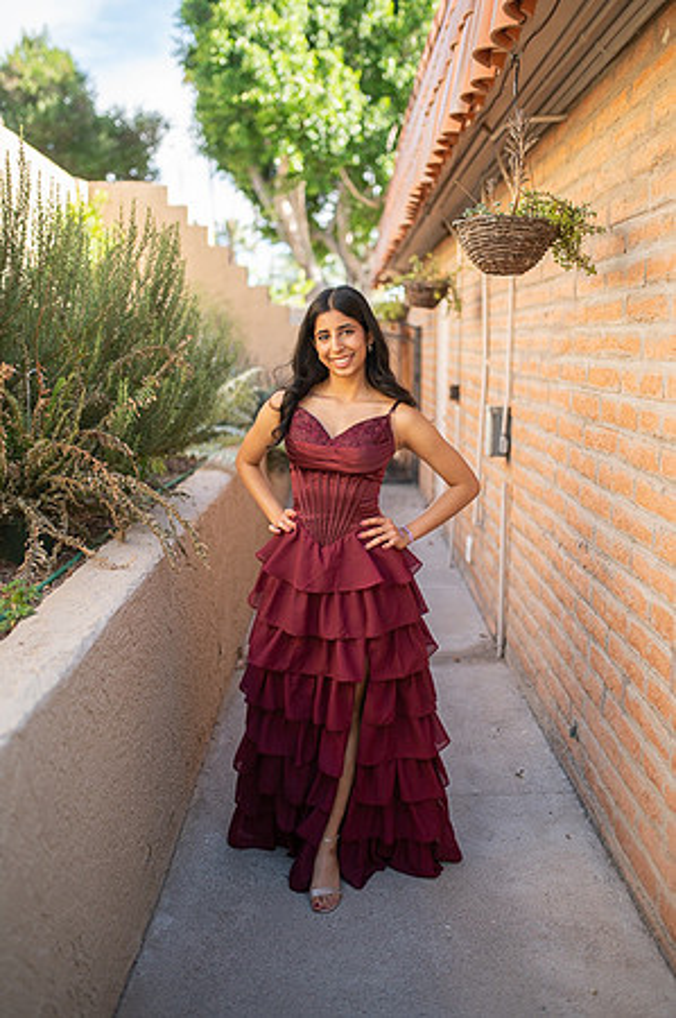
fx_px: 988
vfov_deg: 54.5
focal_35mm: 35
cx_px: 338
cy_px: 509
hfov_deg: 37.8
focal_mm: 35
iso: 400
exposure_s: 1/4000
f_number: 1.4
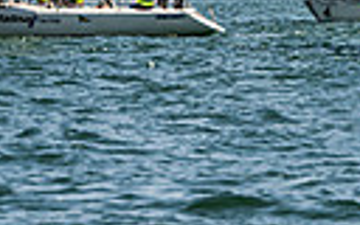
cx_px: 635
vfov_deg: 1.7
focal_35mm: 753
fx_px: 7388
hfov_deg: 2.8
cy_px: -221
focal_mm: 140
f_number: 8
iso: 400
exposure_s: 1/2000
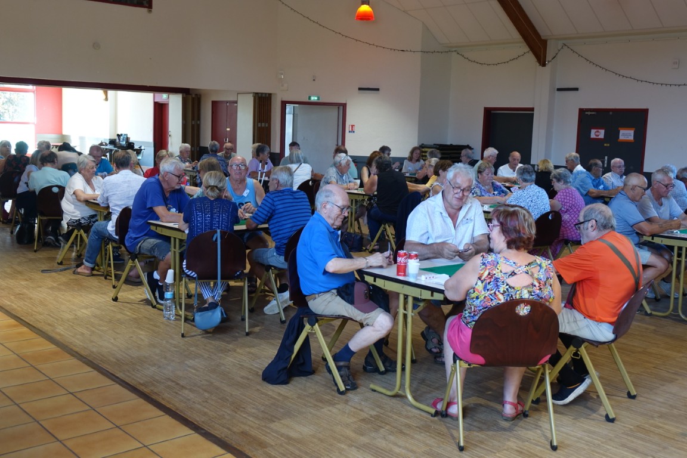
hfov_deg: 48.5
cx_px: 344
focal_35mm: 40
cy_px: 229
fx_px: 763
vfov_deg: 33.4
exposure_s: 1/40
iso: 250
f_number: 2.8
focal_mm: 14.84
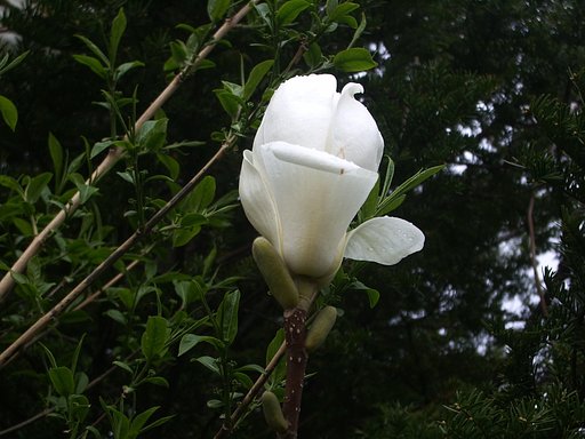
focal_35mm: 74
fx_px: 1251
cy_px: 220
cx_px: 292
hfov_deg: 26.3
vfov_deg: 19.9
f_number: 3.9
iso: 50
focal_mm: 12.2
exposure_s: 1/100
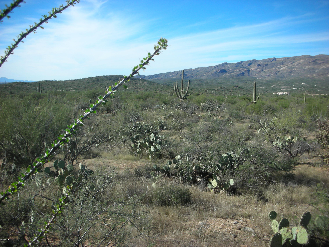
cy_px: 124
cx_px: 164
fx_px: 333
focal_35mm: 35
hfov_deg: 52.6
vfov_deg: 40.7
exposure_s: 1/79.6
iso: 50
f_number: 8.5
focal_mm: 5.8
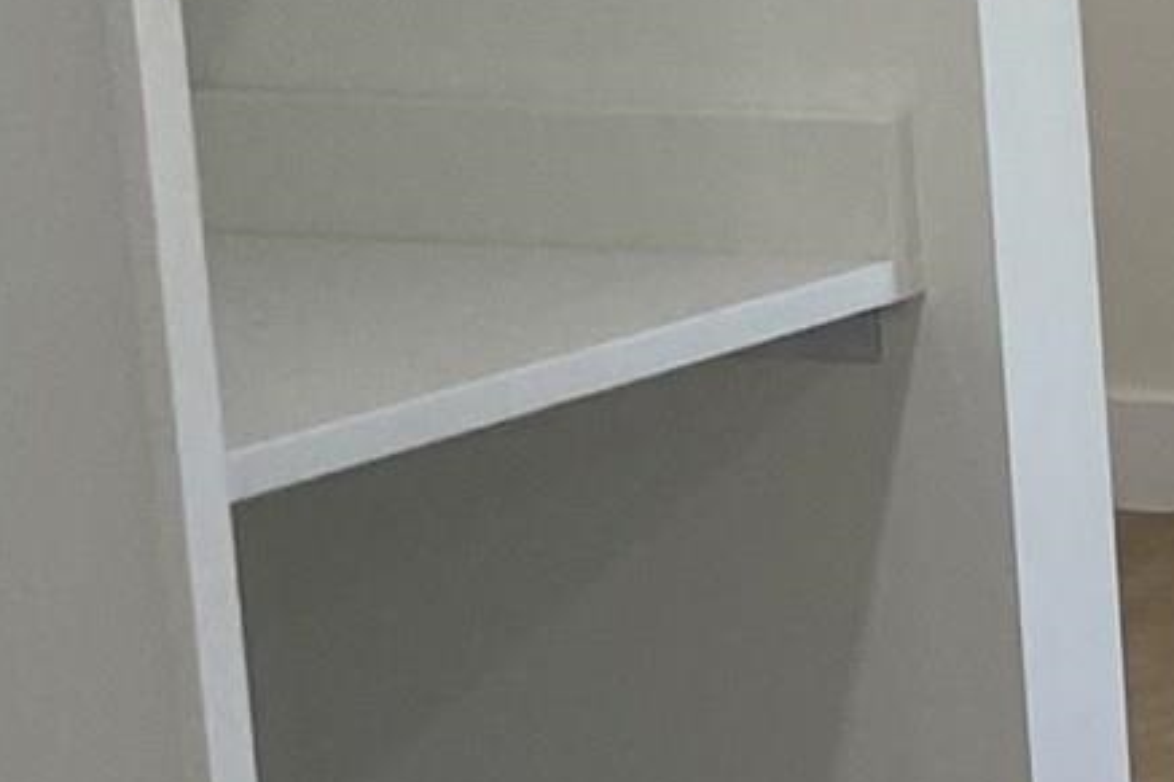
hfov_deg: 8.9
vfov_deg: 7.2
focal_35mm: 190
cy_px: 562
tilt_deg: -11.1
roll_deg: -0.7
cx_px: 3492
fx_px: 6193
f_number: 1.6
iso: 64
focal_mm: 4.2
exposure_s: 1/120
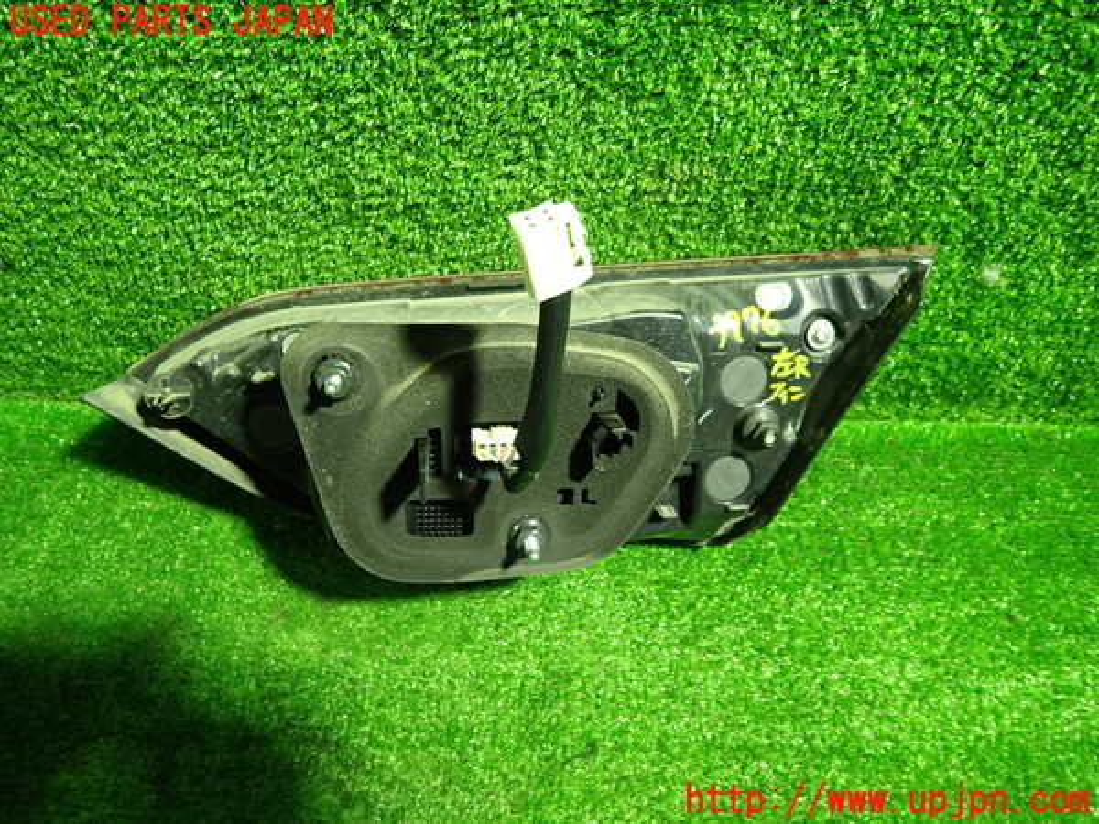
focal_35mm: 25
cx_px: 550
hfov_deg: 69.4
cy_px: 412
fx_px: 794
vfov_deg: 54.9
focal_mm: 4.5
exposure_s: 1/30
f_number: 2
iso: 500
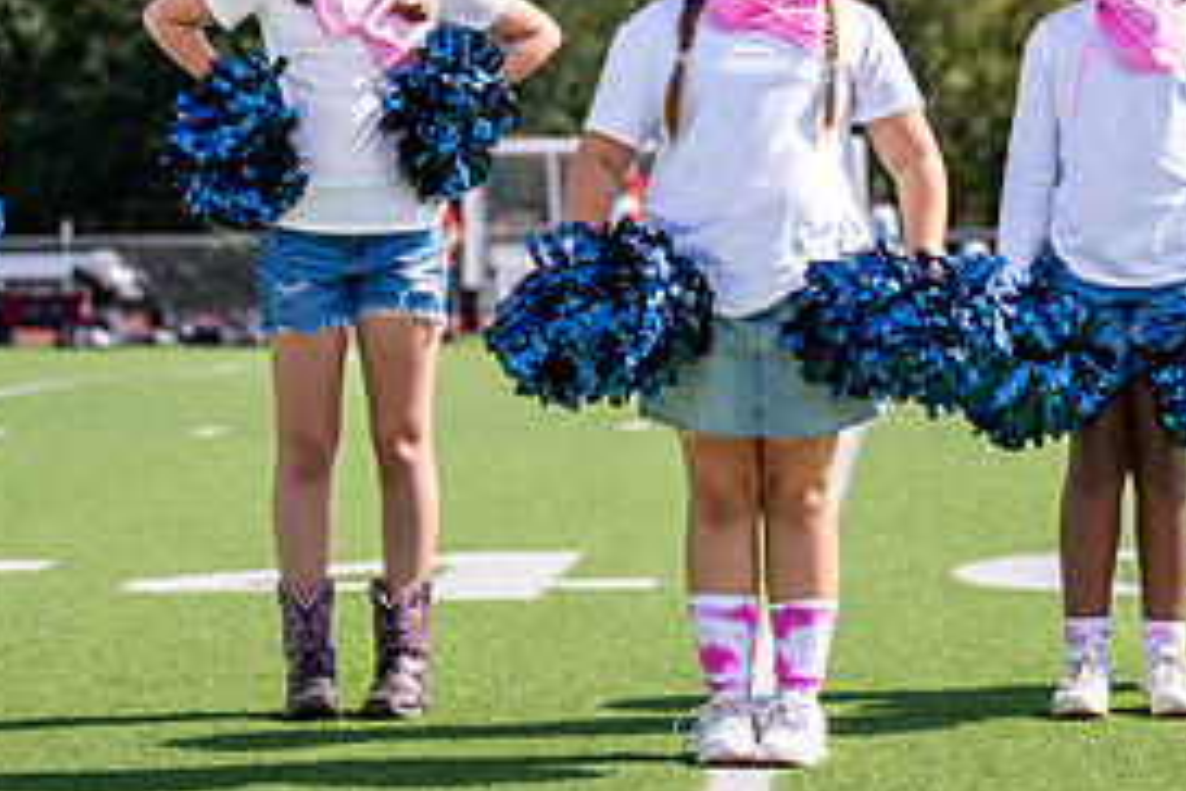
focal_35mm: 167
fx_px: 5501
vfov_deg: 8.2
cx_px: 809
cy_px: 167
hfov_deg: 12.3
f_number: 2.8
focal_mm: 70
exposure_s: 1/4000
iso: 250
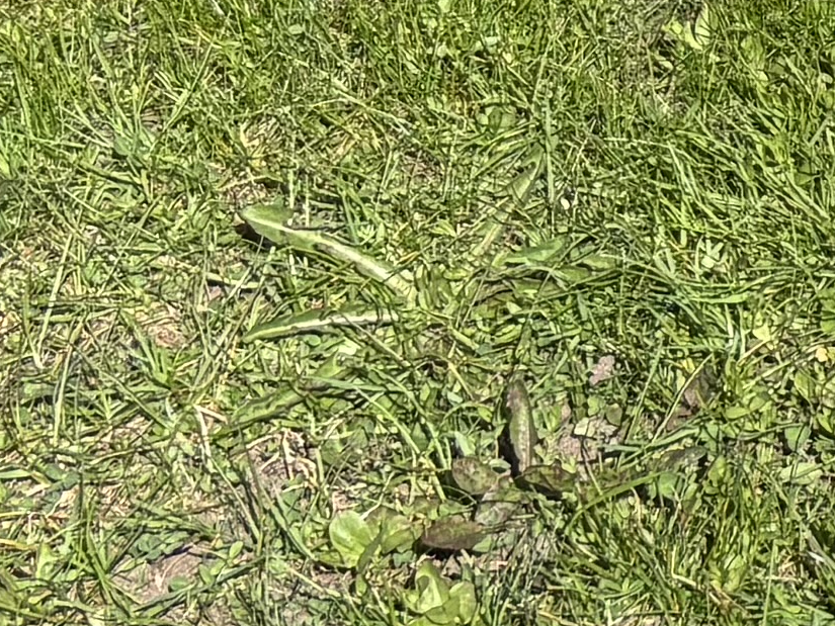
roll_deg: +6.8
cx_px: 1633
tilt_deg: -24.7
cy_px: -1489
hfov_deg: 10.2
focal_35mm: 180
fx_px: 4343
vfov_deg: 7.0
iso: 50
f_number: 1.6
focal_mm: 5.96
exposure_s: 1/1876
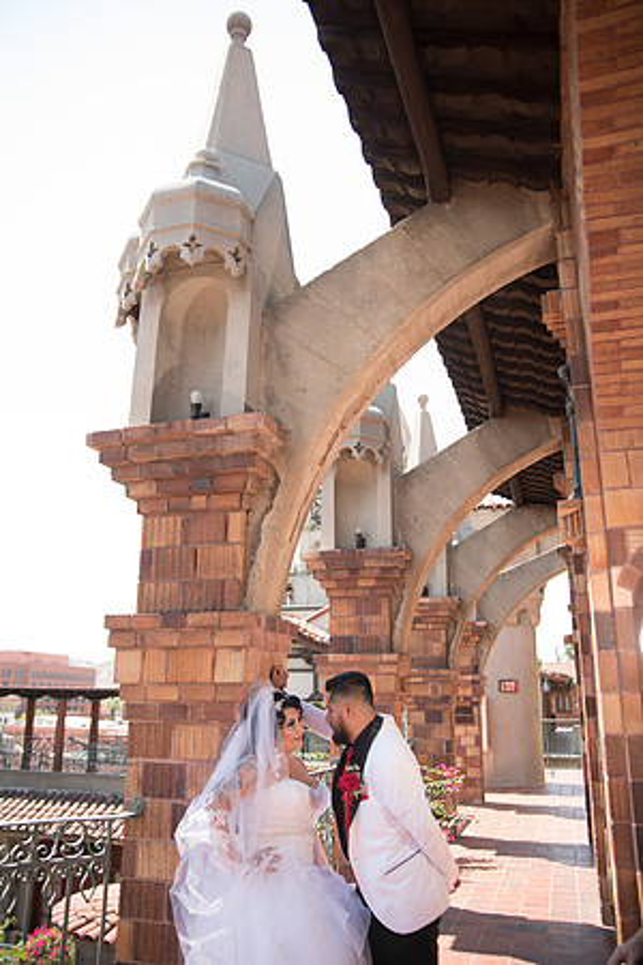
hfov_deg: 46.4
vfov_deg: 65.5
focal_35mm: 28
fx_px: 750
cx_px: 322
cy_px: 482
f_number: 2.8
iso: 100
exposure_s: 1/320
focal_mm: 28
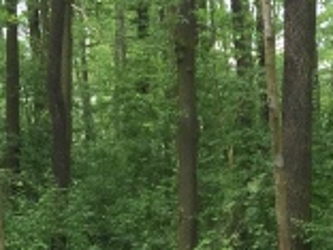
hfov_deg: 12.7
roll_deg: -1.8
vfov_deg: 9.7
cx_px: 467
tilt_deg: -2.9
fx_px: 1433
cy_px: 376
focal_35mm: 149
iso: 40
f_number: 2.2
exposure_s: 1/100
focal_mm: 4.15
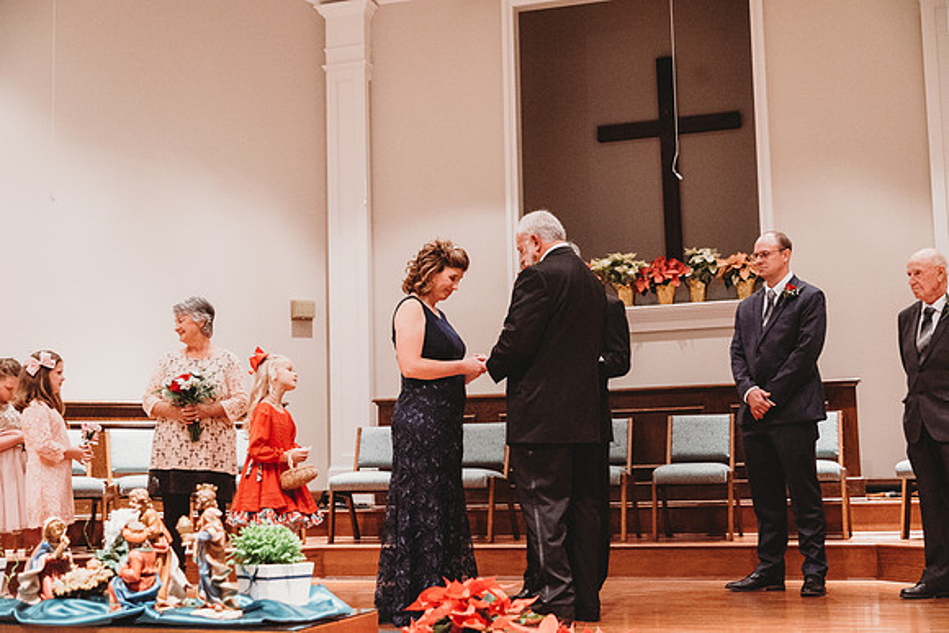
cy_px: 316
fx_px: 1318
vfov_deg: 27.0
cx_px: 474
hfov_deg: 39.6
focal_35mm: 50
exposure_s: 1/200
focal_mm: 50
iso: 5000
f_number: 4
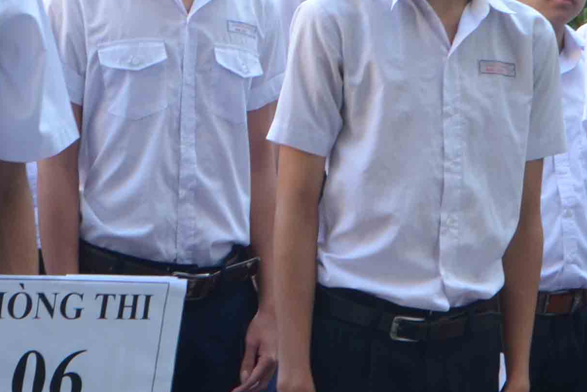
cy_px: 234
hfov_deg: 18.5
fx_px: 1794
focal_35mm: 110
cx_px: 415
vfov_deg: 12.5
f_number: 8
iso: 250
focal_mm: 18
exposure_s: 1/30
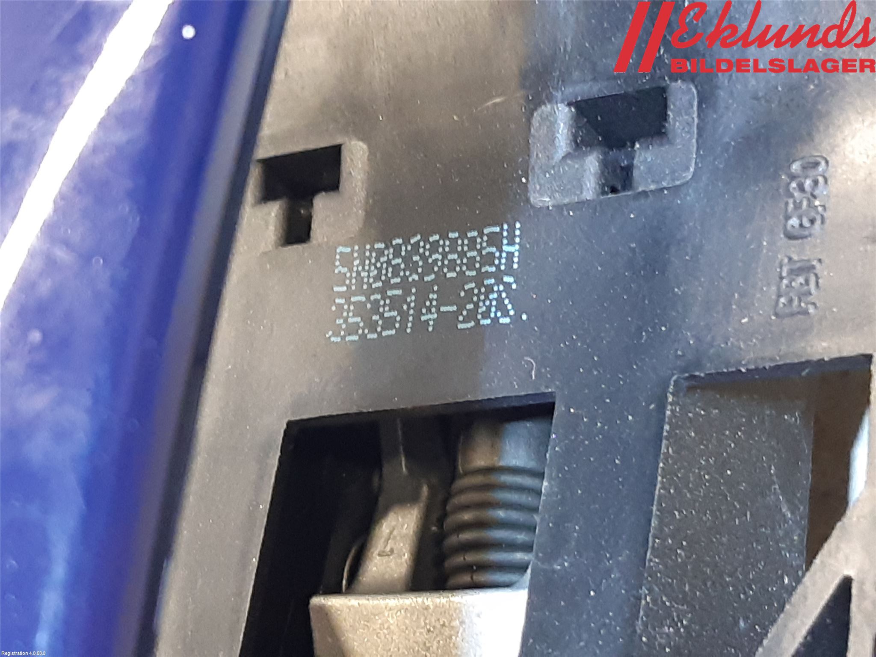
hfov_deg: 67.3
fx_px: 658
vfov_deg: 53.1
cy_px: 328
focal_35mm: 26
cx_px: 438
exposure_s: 1/25
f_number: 1.7
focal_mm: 3.93
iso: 250
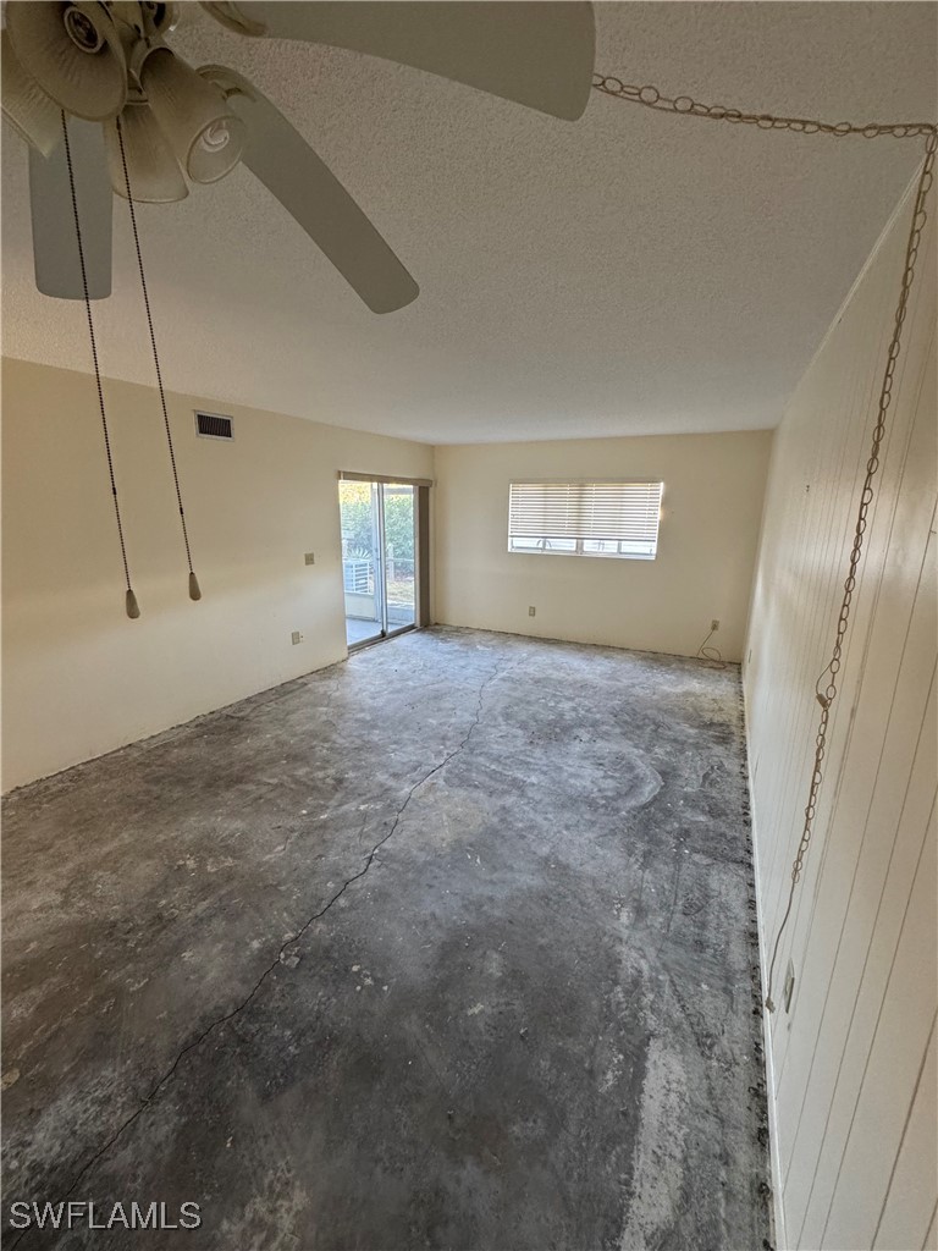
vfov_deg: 102.1
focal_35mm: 14
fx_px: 506
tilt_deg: -14.3
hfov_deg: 85.7
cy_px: 626
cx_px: 469
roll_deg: -0.7
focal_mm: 2.22
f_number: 2.2
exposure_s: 1/81
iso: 320
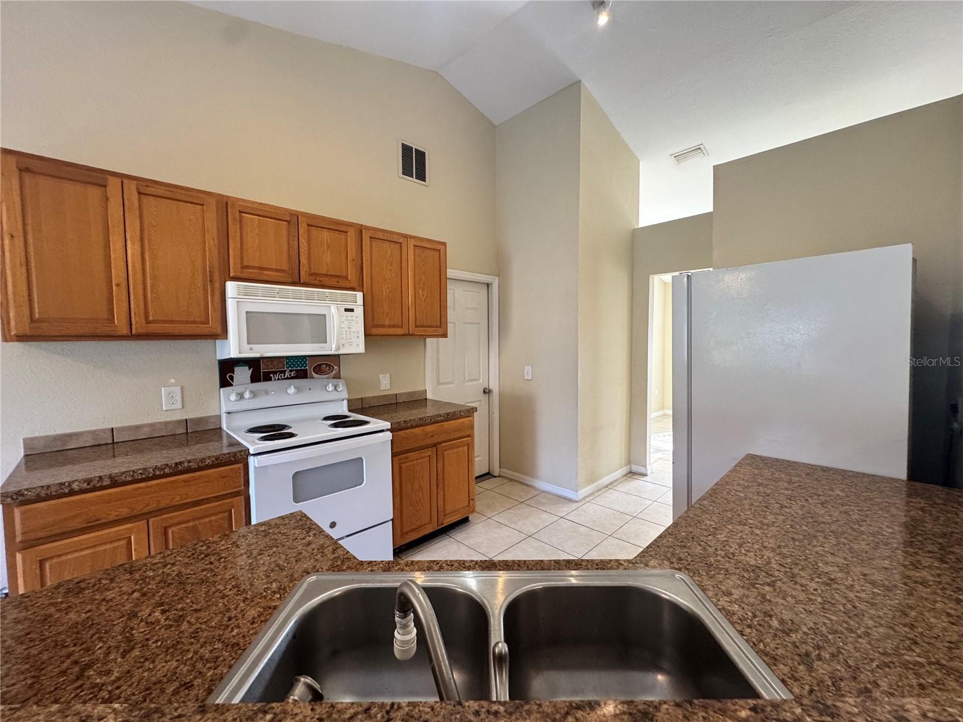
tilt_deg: -3.7
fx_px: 389
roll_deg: +0.3
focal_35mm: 14
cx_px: 482
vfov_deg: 85.7
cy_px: 361
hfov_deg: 102.1
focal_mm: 2.22
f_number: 2.2
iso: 250
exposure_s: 1/120
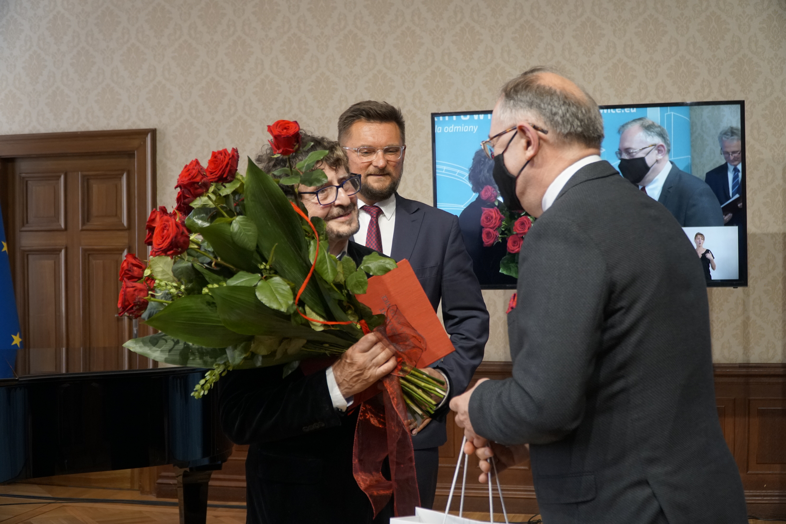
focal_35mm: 48
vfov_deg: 28.1
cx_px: 393
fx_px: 1048
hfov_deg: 41.1
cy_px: 262
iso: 1000
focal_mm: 32
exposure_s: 1/160
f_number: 4
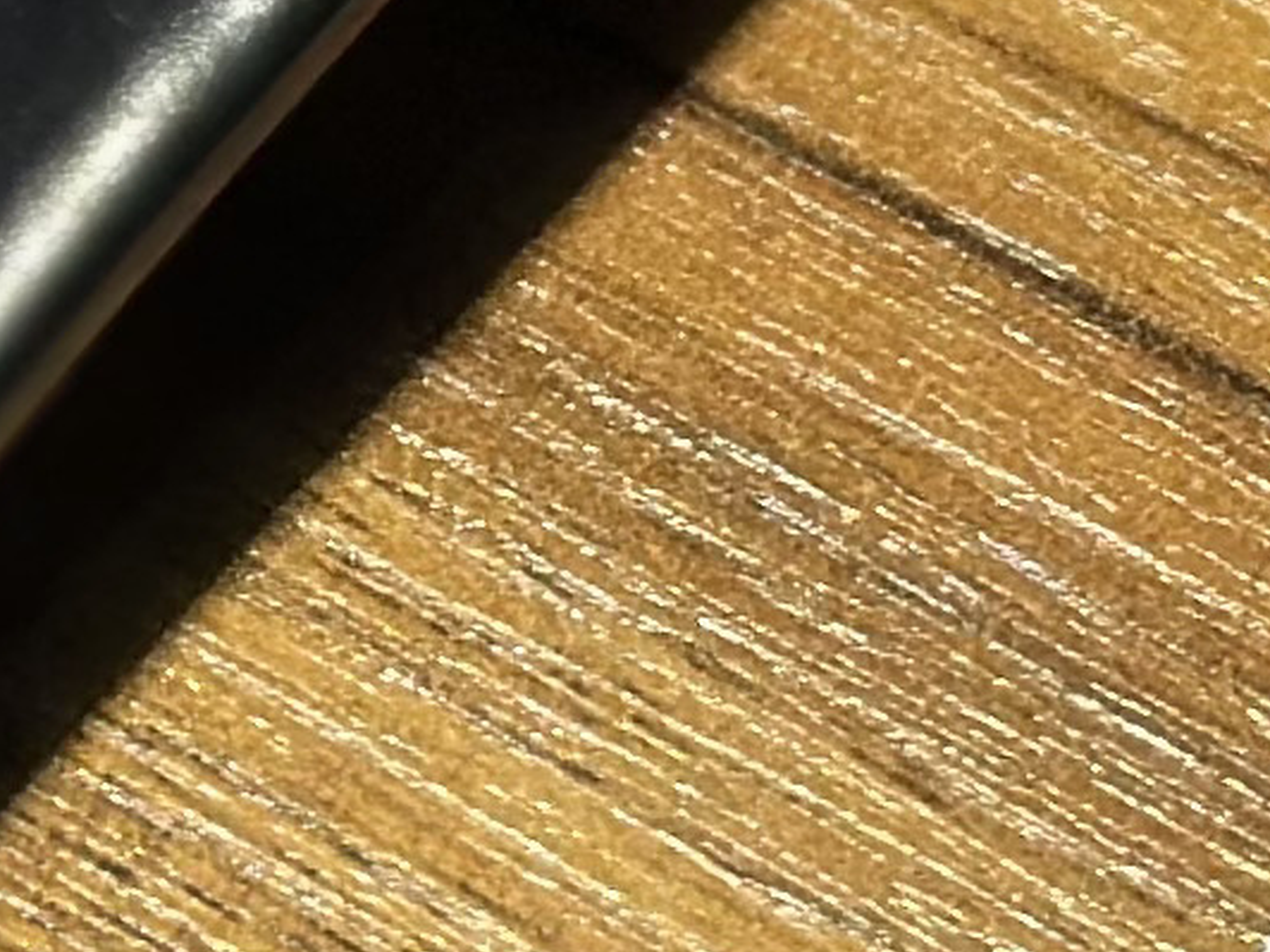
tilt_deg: -51.9
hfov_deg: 5.3
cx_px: -1864
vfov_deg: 4.0
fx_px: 13355
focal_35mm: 364
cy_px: -1959
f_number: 1.78
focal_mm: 6.86
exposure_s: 1/60
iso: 64
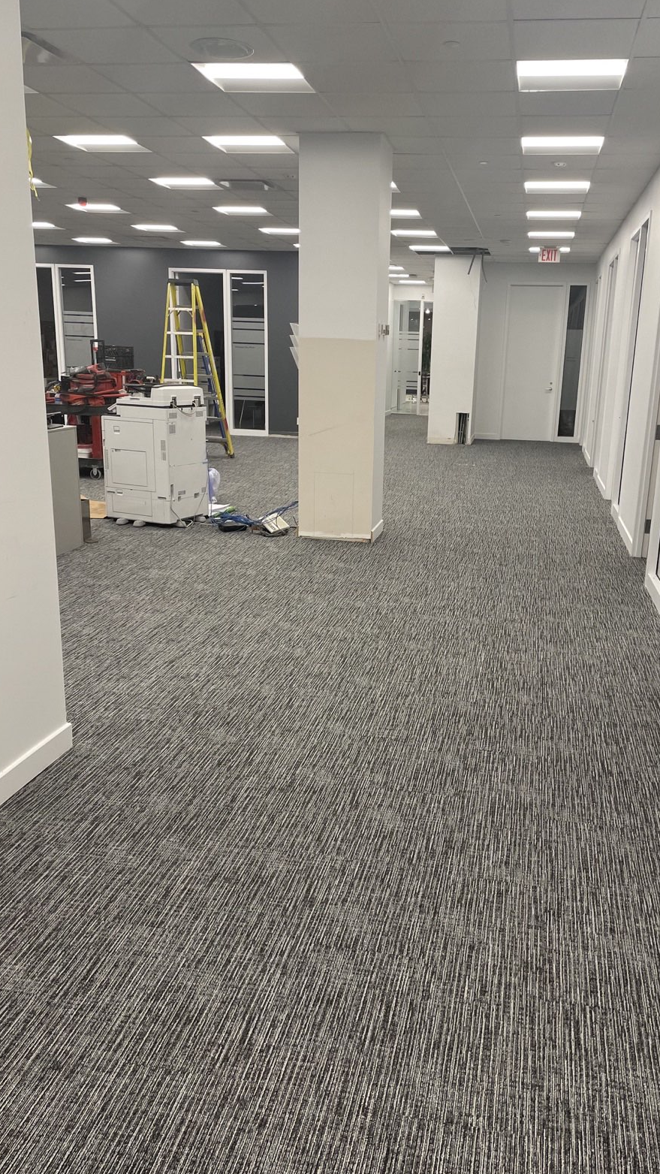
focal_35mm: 29
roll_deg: -0.9
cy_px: 590
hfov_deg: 40.1
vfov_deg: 66.1
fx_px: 902
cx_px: 380
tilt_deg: -12.2
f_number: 1.6
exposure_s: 1/120
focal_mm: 4.2
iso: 80
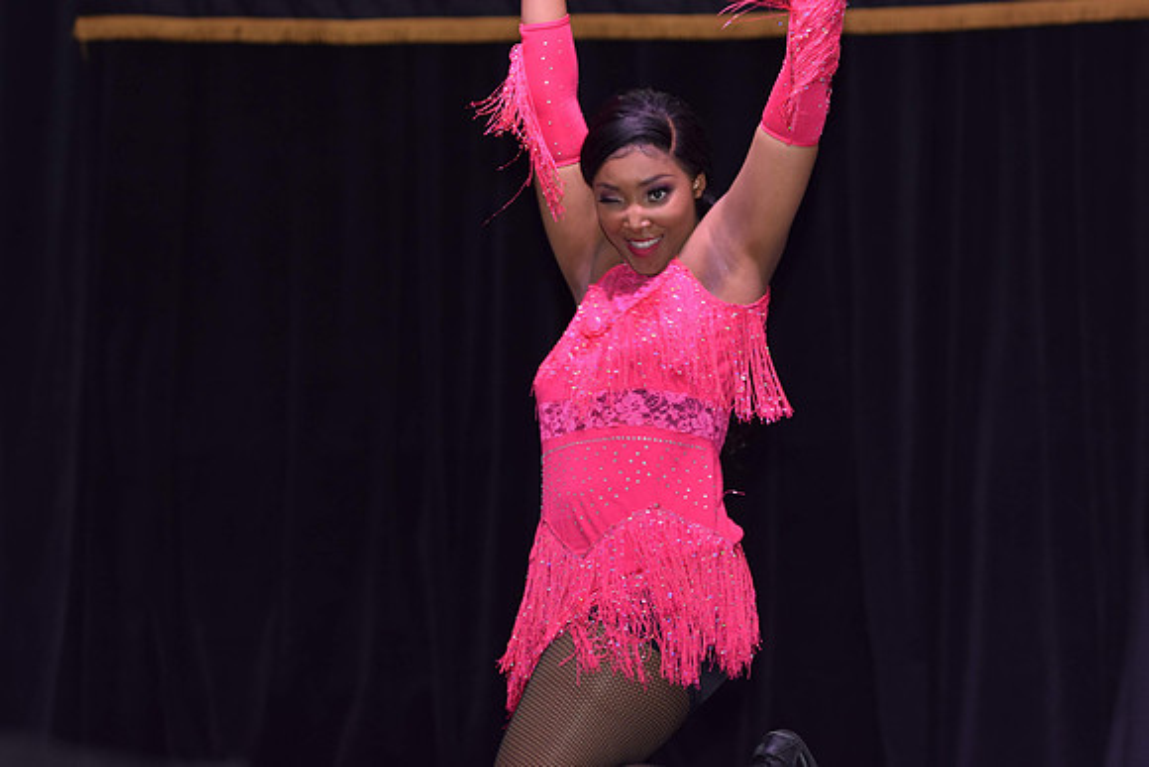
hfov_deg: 13.0
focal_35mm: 158
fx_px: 5028
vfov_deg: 8.7
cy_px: 384
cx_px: 574
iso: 400
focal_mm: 105
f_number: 2.8
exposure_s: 1/160
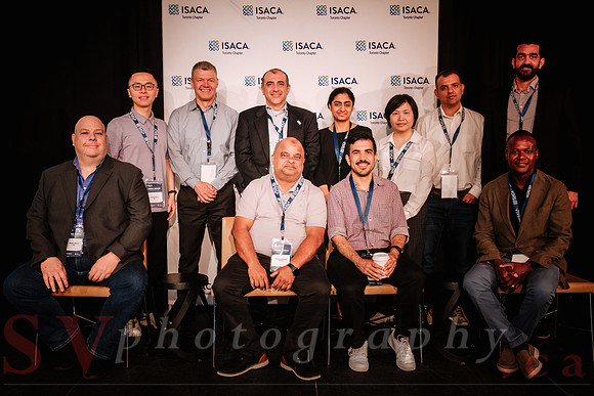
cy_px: 198
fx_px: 579
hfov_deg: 54.3
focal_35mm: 35
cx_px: 297
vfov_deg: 37.8
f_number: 2.8
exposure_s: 1/80
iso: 800
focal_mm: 23.4
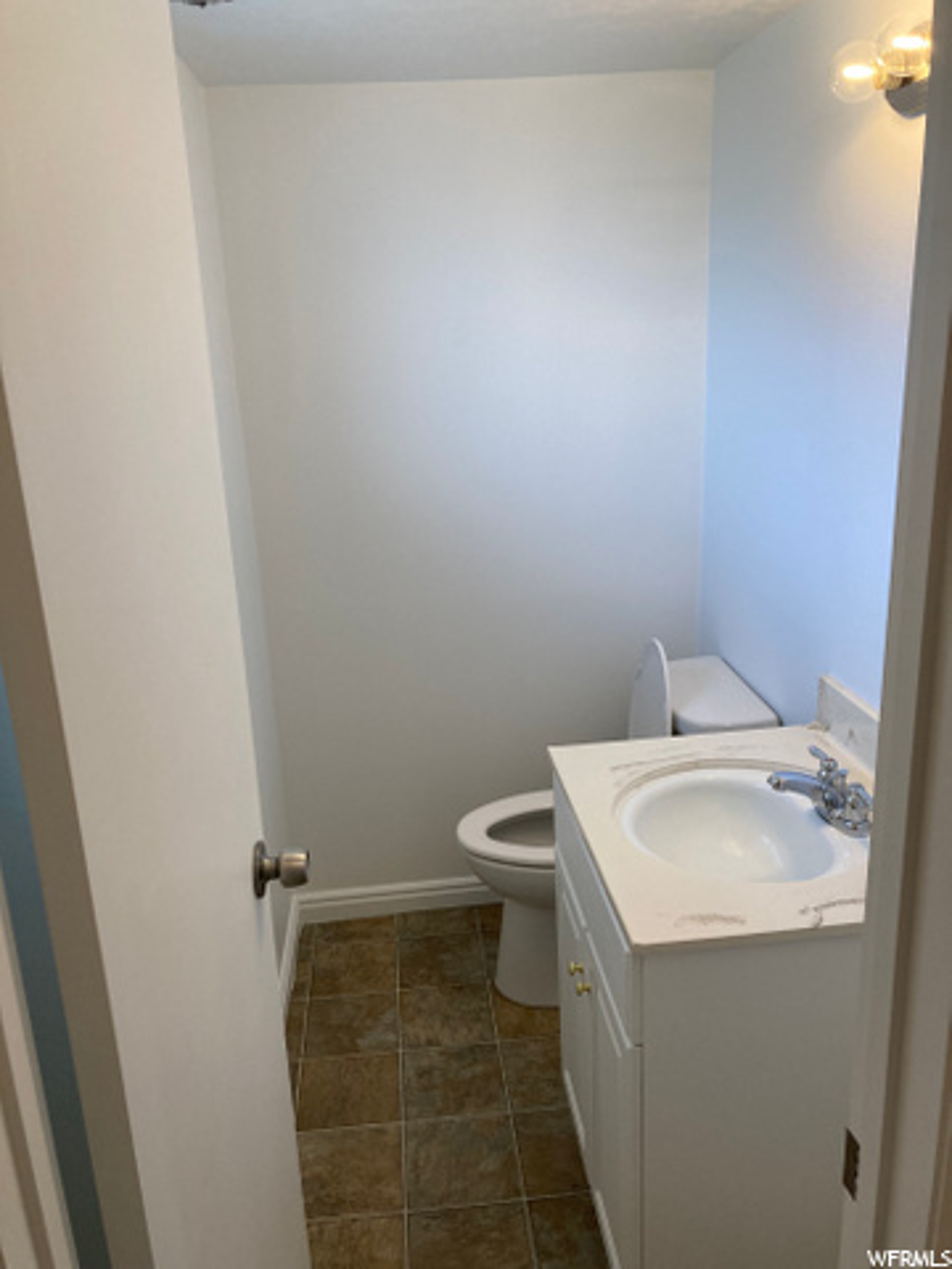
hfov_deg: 49.7
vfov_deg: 63.4
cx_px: 476
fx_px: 1027
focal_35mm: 28
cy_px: 634
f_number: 1.8
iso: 64
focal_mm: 3.99
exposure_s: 1/120
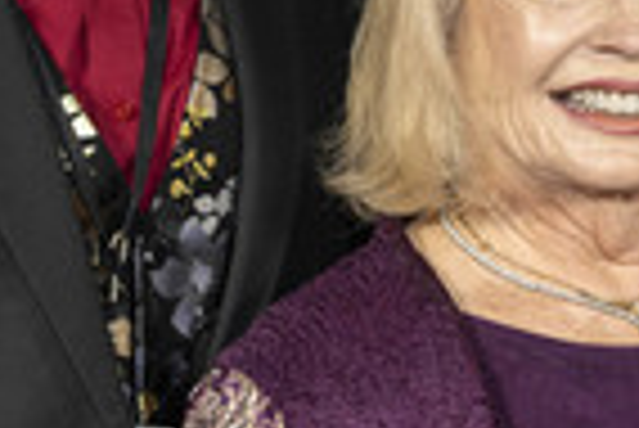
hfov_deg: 14.0
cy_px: -68
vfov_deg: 9.3
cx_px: 250
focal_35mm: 146
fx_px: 2594
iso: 800
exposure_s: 1/200
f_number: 5.6
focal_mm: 46
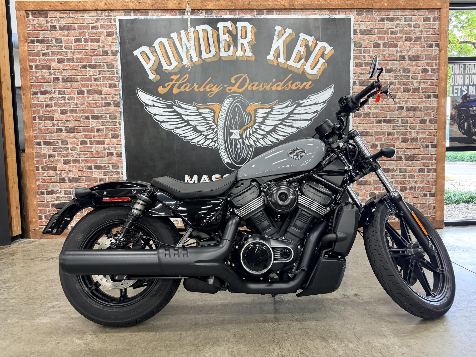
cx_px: 238
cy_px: 178
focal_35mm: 24
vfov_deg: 56.8
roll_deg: +1.2
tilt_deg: -4.2
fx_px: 330
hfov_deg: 71.6
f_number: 1.78
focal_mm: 6.76
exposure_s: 1/60
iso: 200
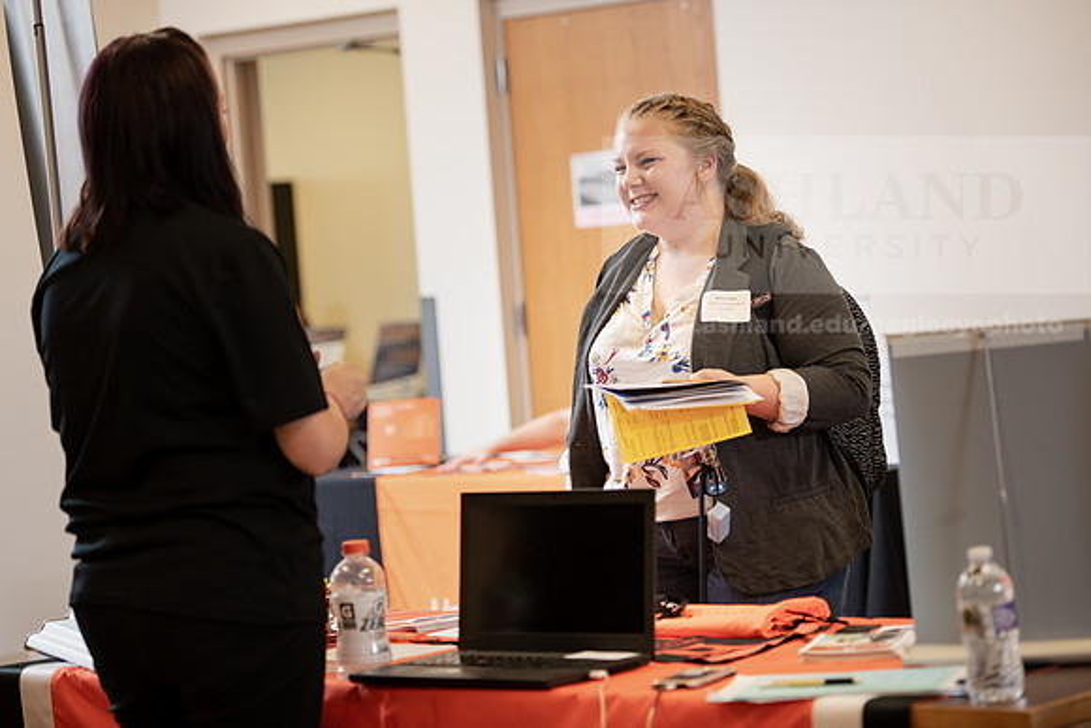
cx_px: 546
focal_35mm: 105
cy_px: 364
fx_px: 3183
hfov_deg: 19.5
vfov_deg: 13.0
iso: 1250
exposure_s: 1/200
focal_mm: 105
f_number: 3.2
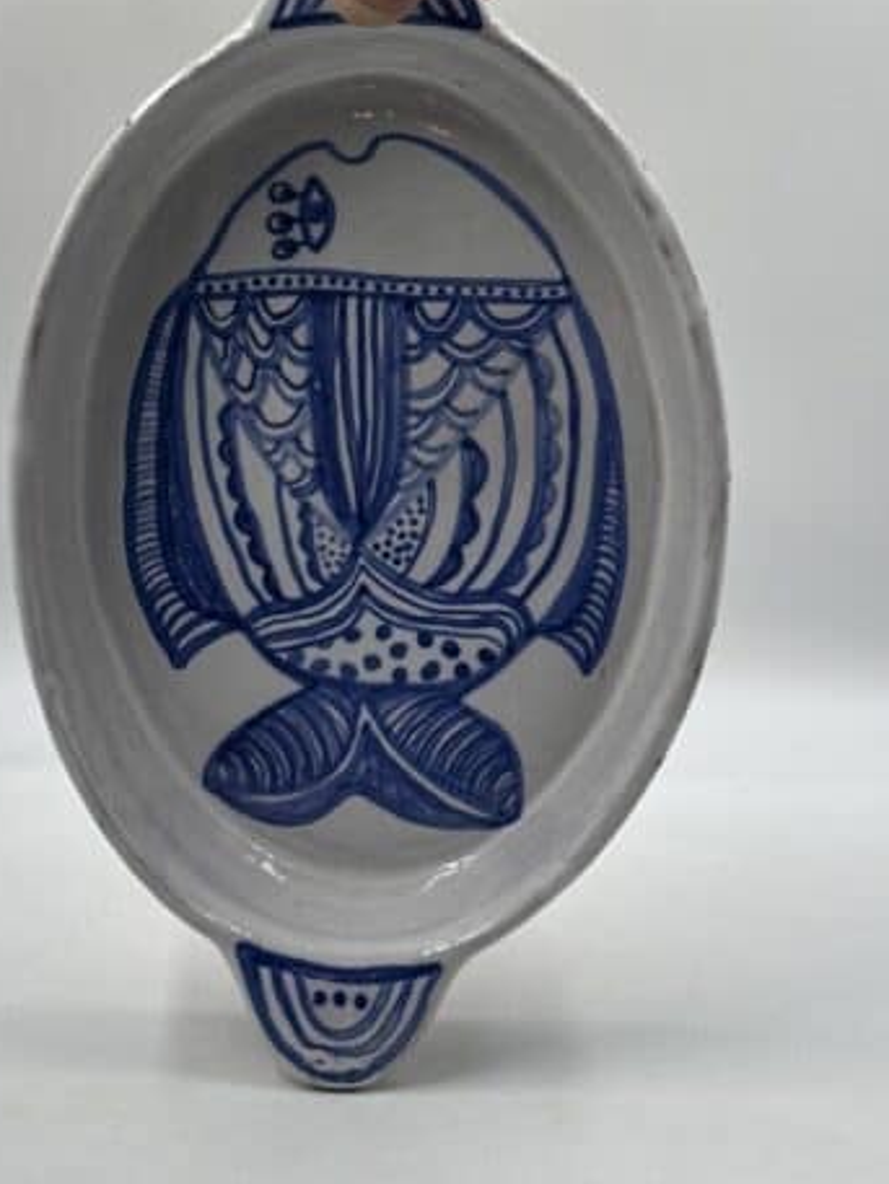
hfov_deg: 17.6
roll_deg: -2.4
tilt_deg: -11.1
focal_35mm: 84
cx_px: 365
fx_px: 2875
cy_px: 358
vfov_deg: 23.1
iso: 64
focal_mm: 6.86
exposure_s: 1/503
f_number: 1.78
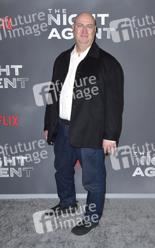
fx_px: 297
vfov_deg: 45.3
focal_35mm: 44
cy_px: 123
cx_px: 85
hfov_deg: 29.2
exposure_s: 1/250
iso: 400
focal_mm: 42
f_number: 6.3
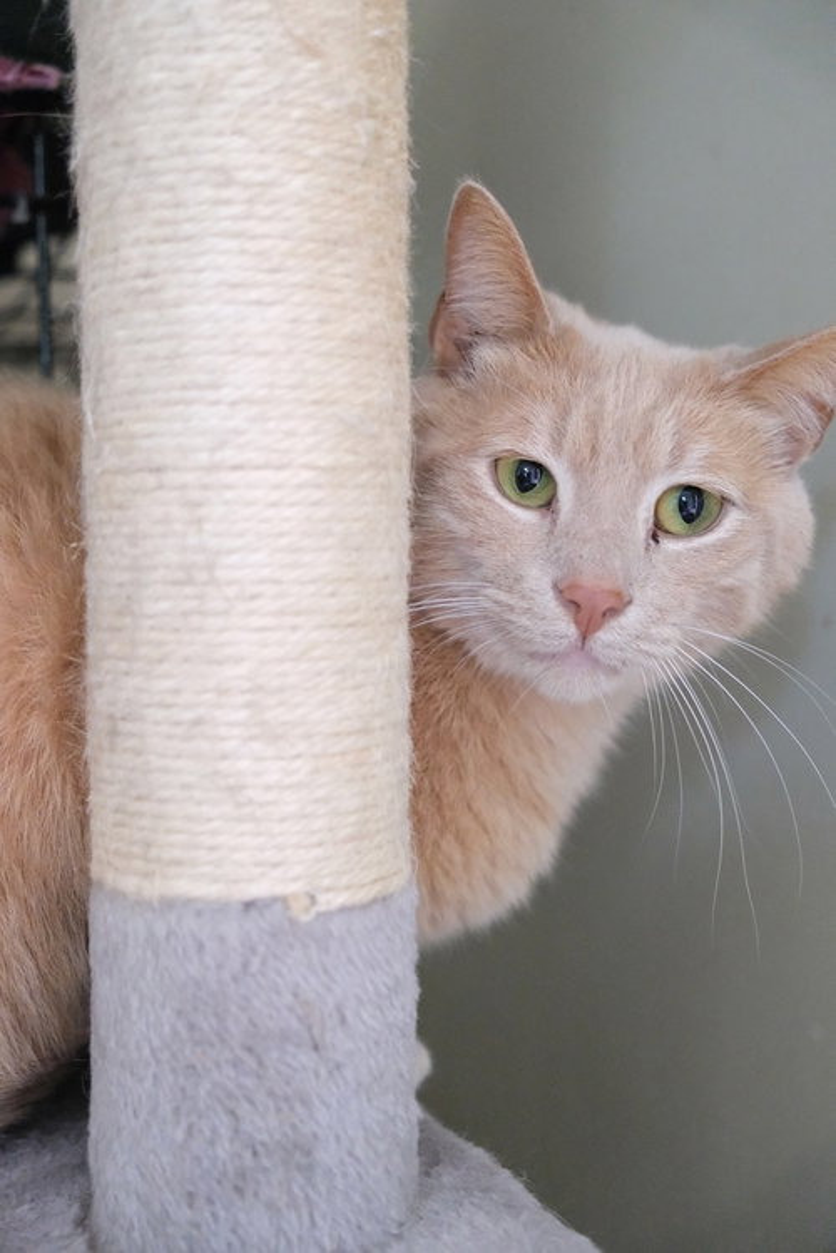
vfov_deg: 44.5
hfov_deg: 30.5
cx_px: 418
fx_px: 1531
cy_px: 626
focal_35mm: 44
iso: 12800
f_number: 2.8
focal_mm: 29
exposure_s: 1/170
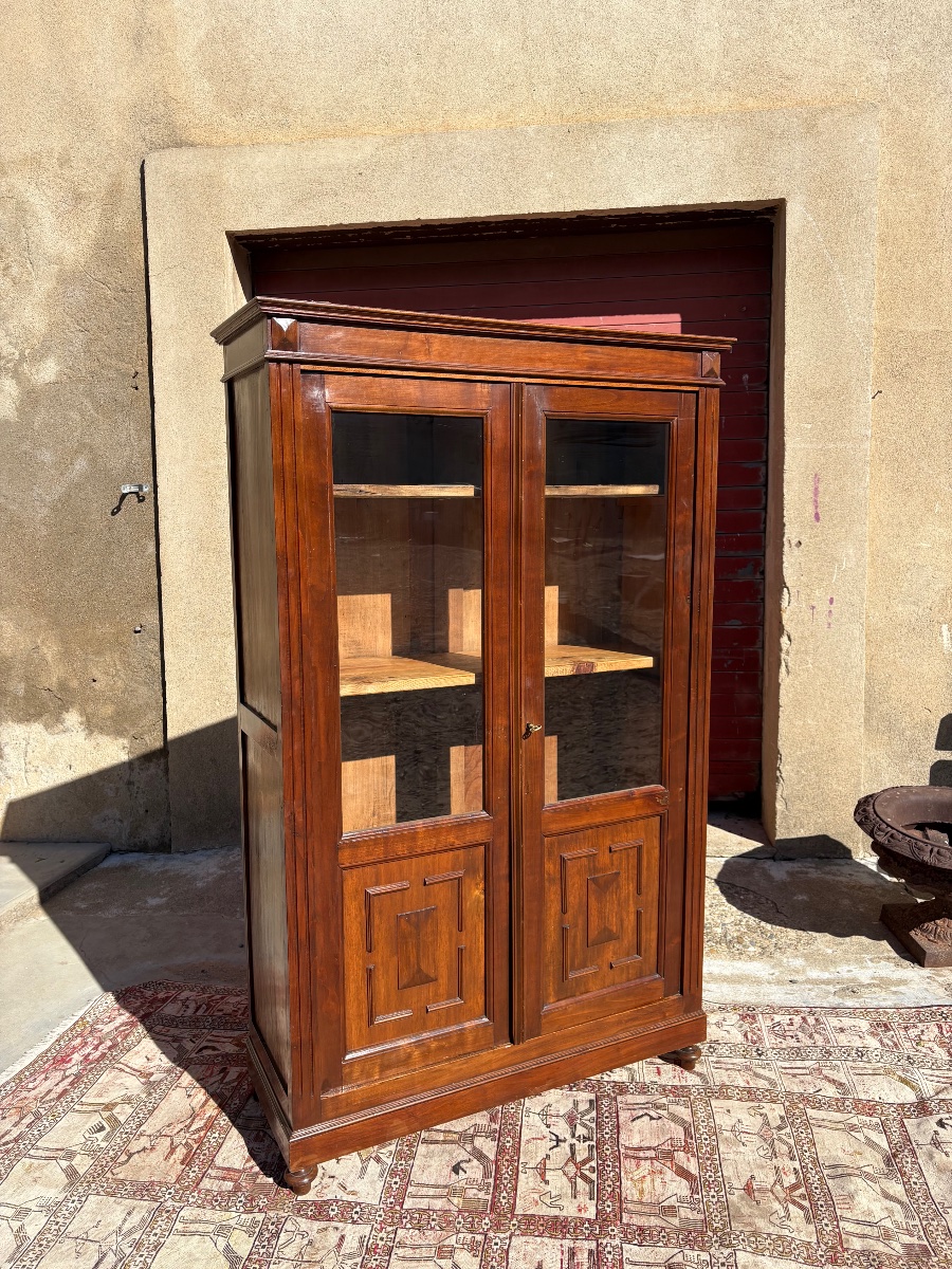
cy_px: 634
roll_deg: +0.4
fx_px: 953
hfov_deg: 53.1
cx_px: 476
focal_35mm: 26
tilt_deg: -4.4
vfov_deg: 67.3
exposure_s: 1/2985
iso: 50
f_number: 1.6
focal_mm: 5.96
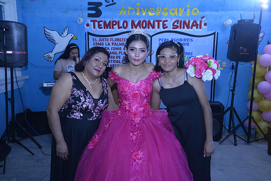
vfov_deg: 36.9
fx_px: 271
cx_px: 136
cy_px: 90
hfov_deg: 53.1
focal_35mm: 36
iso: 500
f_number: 6.3
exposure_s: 1/100
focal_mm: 36
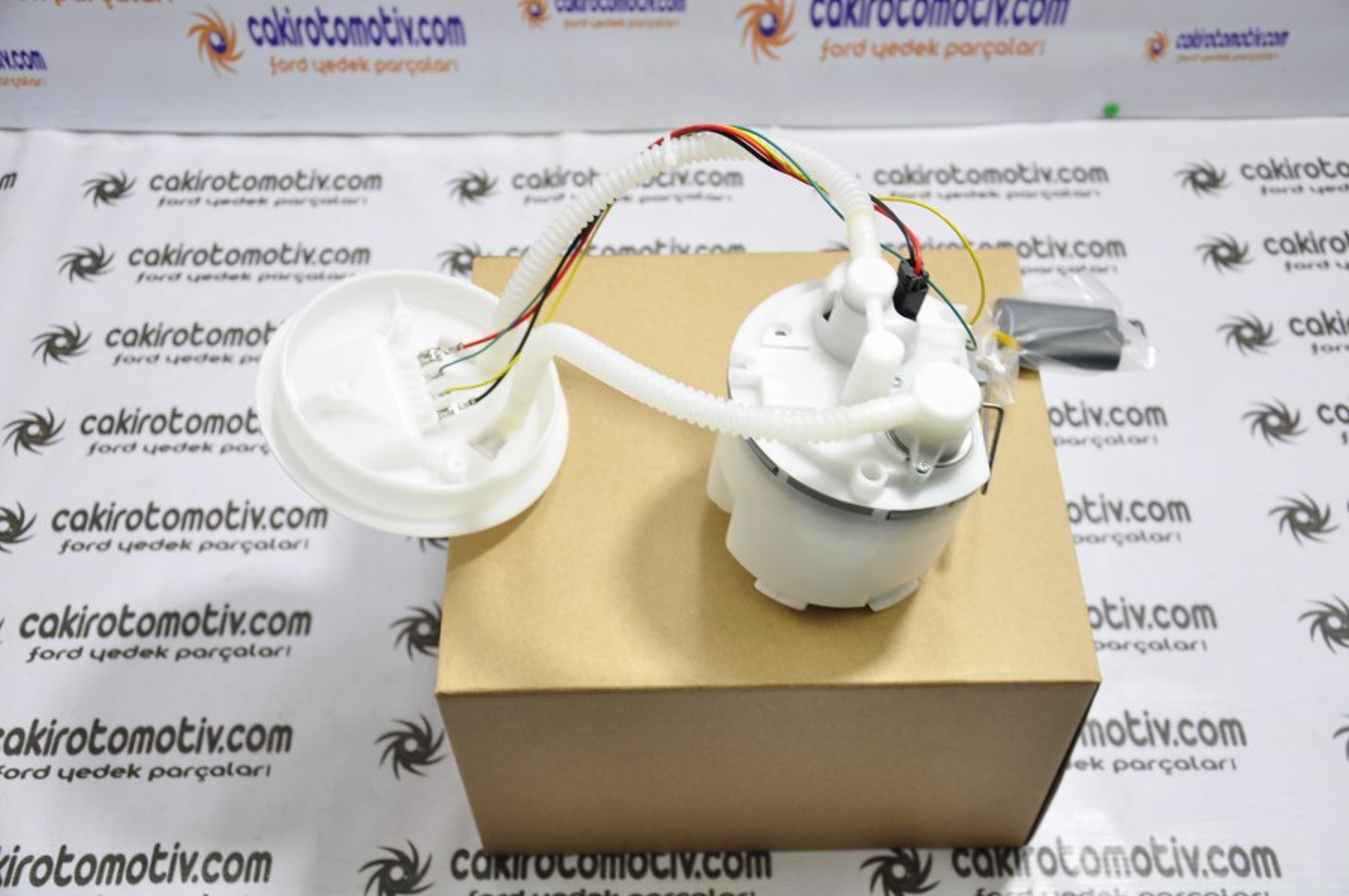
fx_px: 1572
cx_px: 674
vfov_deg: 31.8
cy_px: 448
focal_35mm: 42
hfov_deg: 46.4
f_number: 4
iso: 200
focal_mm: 28
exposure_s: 1/15
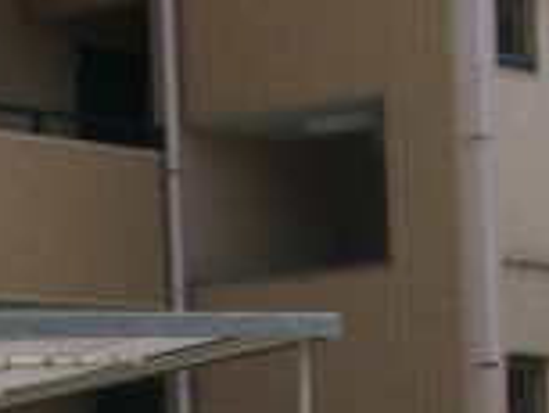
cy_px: 801
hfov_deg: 11.9
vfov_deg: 8.9
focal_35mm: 159
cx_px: -248
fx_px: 2524
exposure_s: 1/320
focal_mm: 6.2
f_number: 4.3
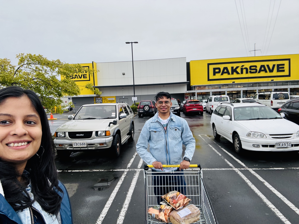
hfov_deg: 73.9
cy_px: 112
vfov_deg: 58.9
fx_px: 199
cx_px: 150
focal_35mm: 23
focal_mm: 2.69
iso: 40
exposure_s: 1/121
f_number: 1.9
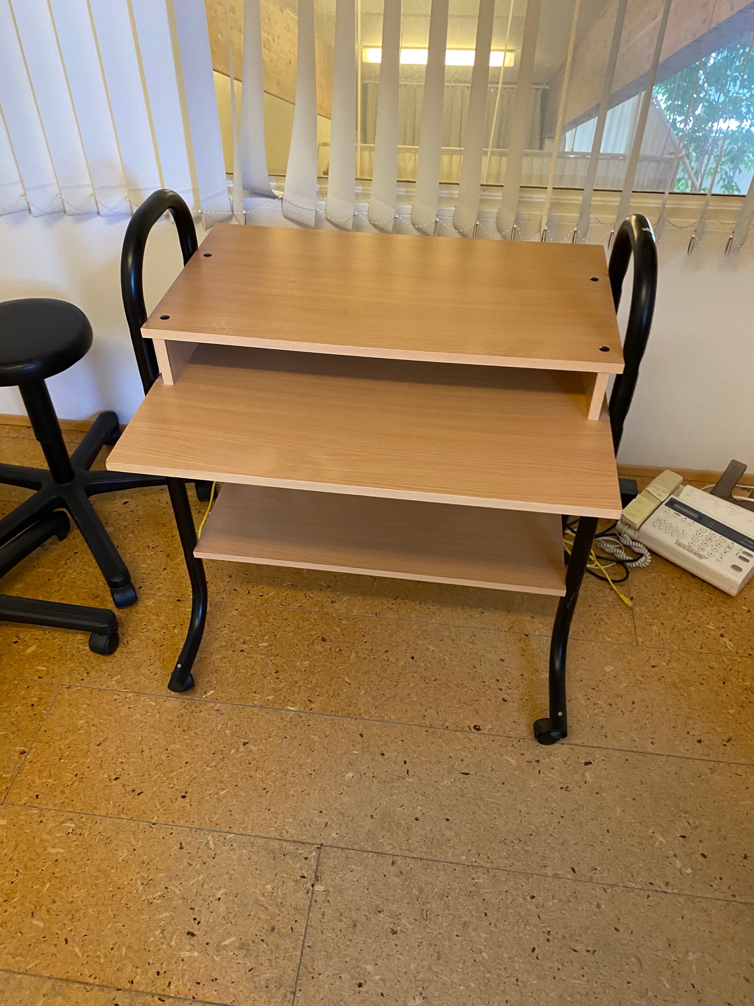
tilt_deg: -42.9
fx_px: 755
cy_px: 503
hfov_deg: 53.1
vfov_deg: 67.3
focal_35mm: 26
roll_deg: -0.8
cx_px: 377
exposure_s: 1/50
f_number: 1.8
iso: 320
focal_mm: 4.25
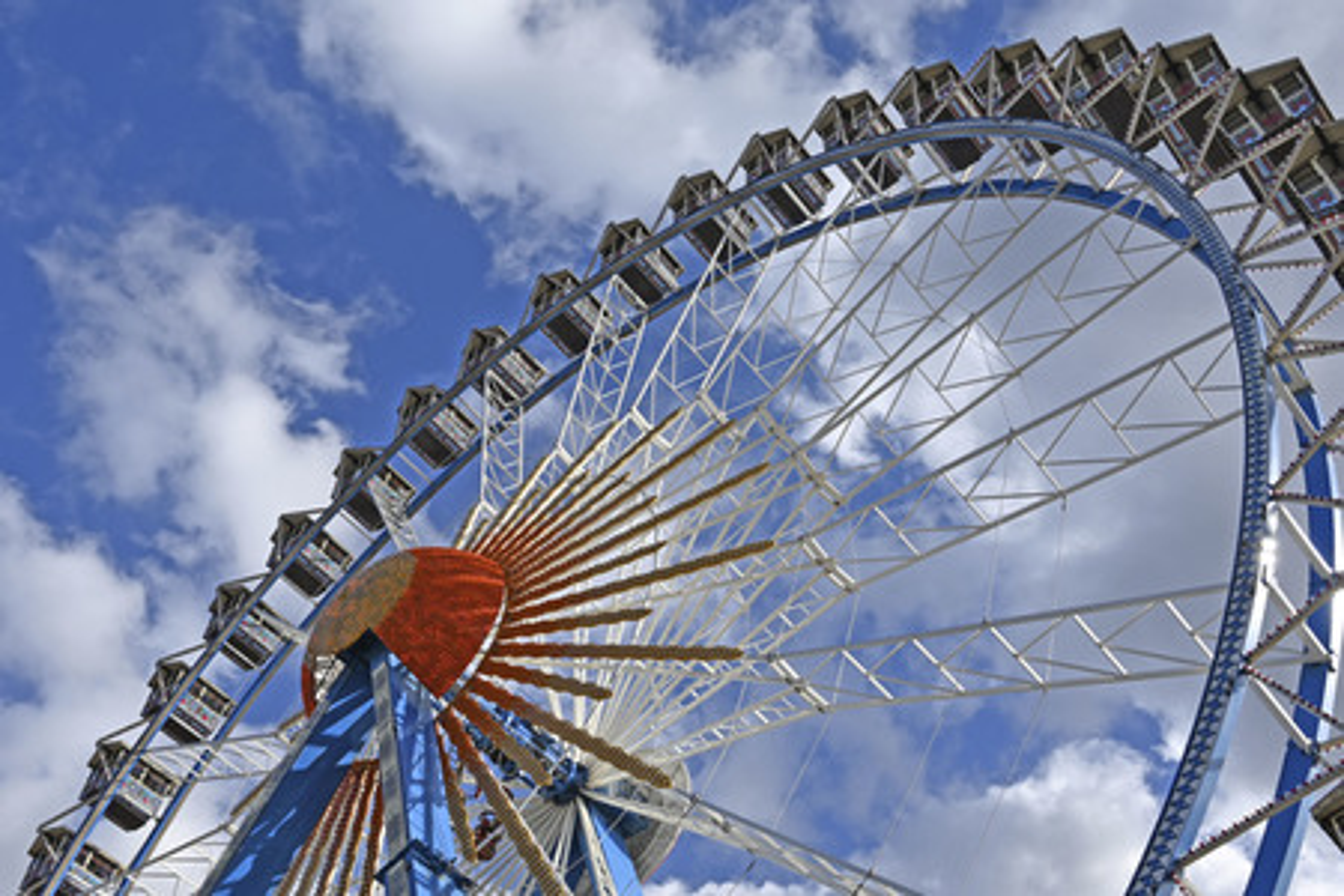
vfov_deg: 36.9
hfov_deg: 53.1
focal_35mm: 36
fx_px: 1344
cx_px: 672
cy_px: 448
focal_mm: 24
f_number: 7.1
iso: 100
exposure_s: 1/400
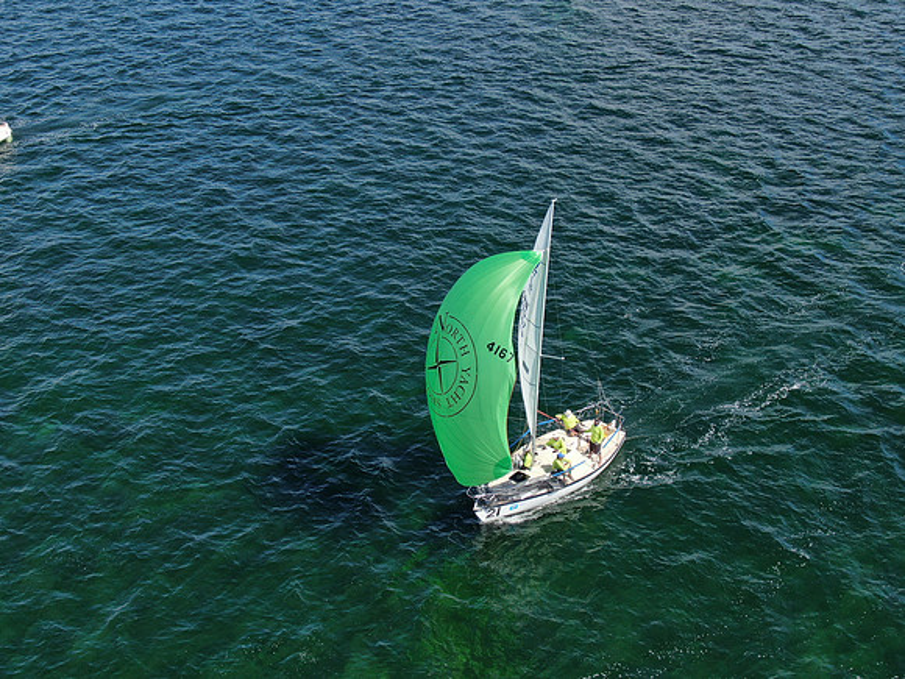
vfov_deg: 30.3
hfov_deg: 39.7
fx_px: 1255
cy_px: 340
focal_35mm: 48
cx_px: 452
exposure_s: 1/500
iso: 100
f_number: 3.8
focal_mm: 8.6
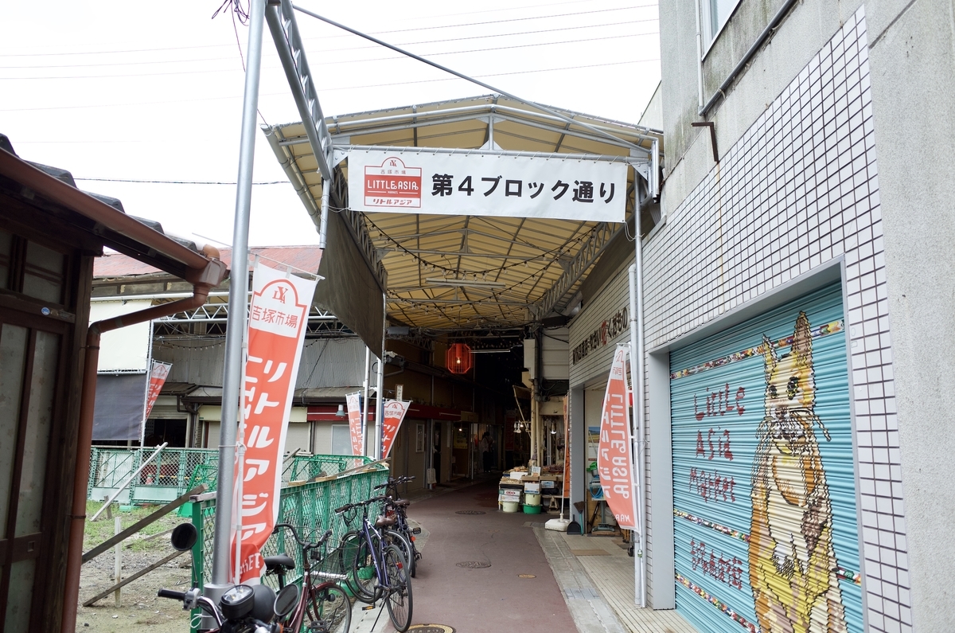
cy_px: 316
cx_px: 478
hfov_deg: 65.6
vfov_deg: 46.2
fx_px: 741
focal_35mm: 28
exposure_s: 1/500
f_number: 2.8
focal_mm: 18.3
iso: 100
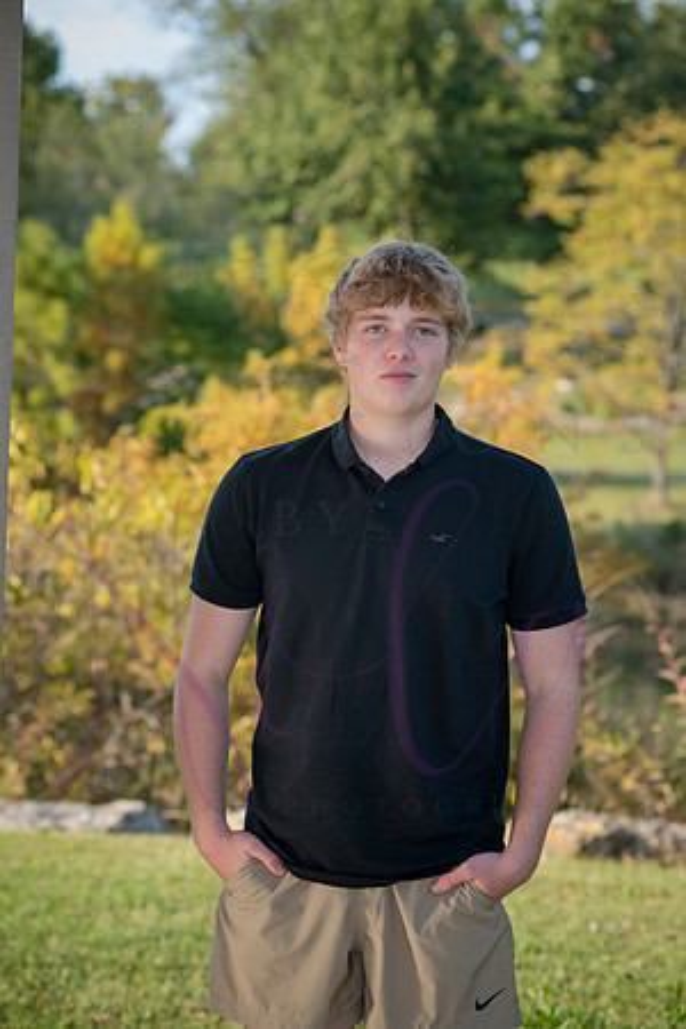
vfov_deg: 20.4
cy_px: 514
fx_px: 2858
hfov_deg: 13.7
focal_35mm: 100
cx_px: 343
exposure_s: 1/640
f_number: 5.6
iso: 800
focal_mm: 100
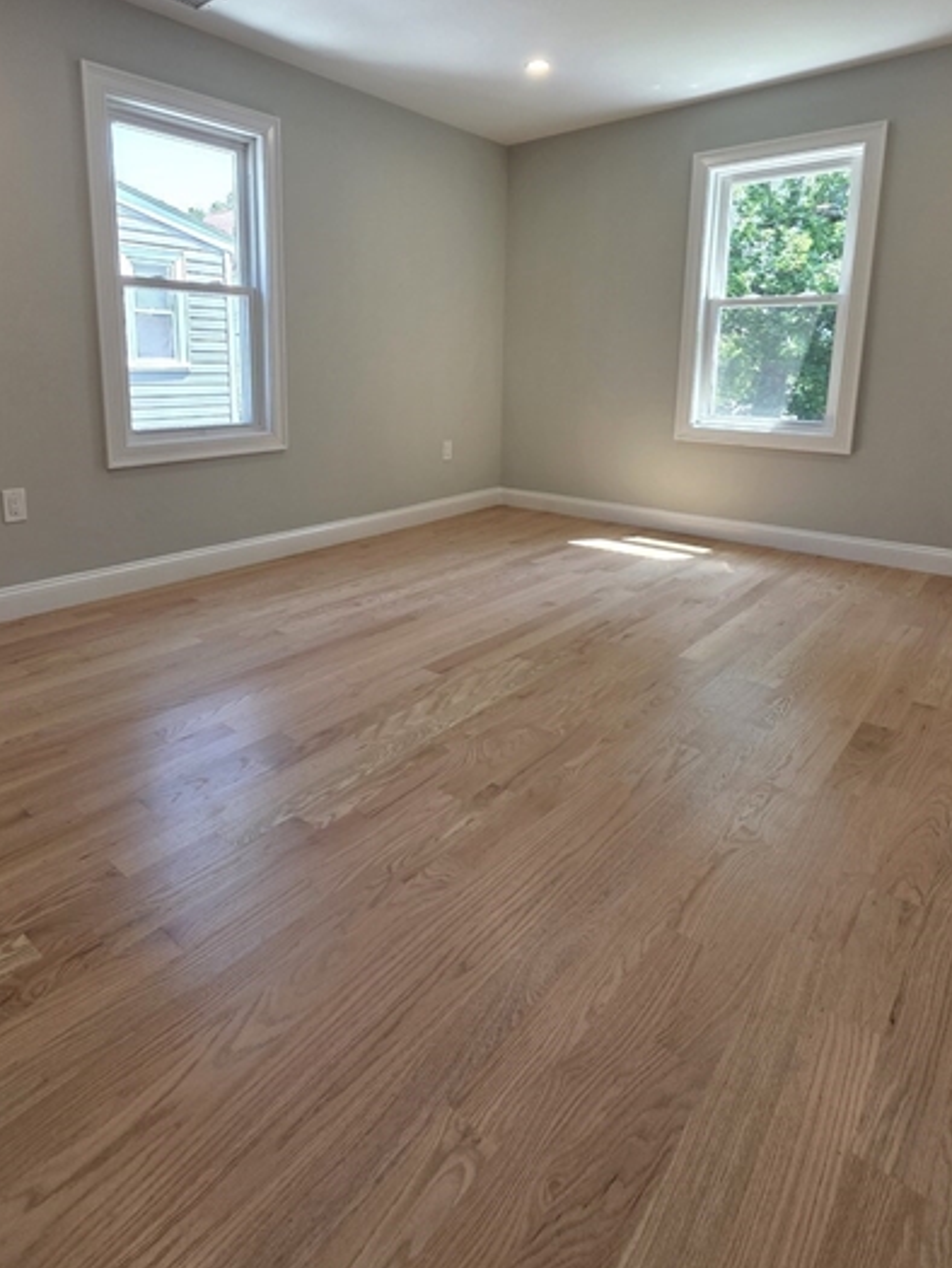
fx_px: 696
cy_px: 483
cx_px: 425
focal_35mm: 19
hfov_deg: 68.5
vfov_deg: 83.2
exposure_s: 1/120
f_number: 1.9
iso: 64
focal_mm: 2.2
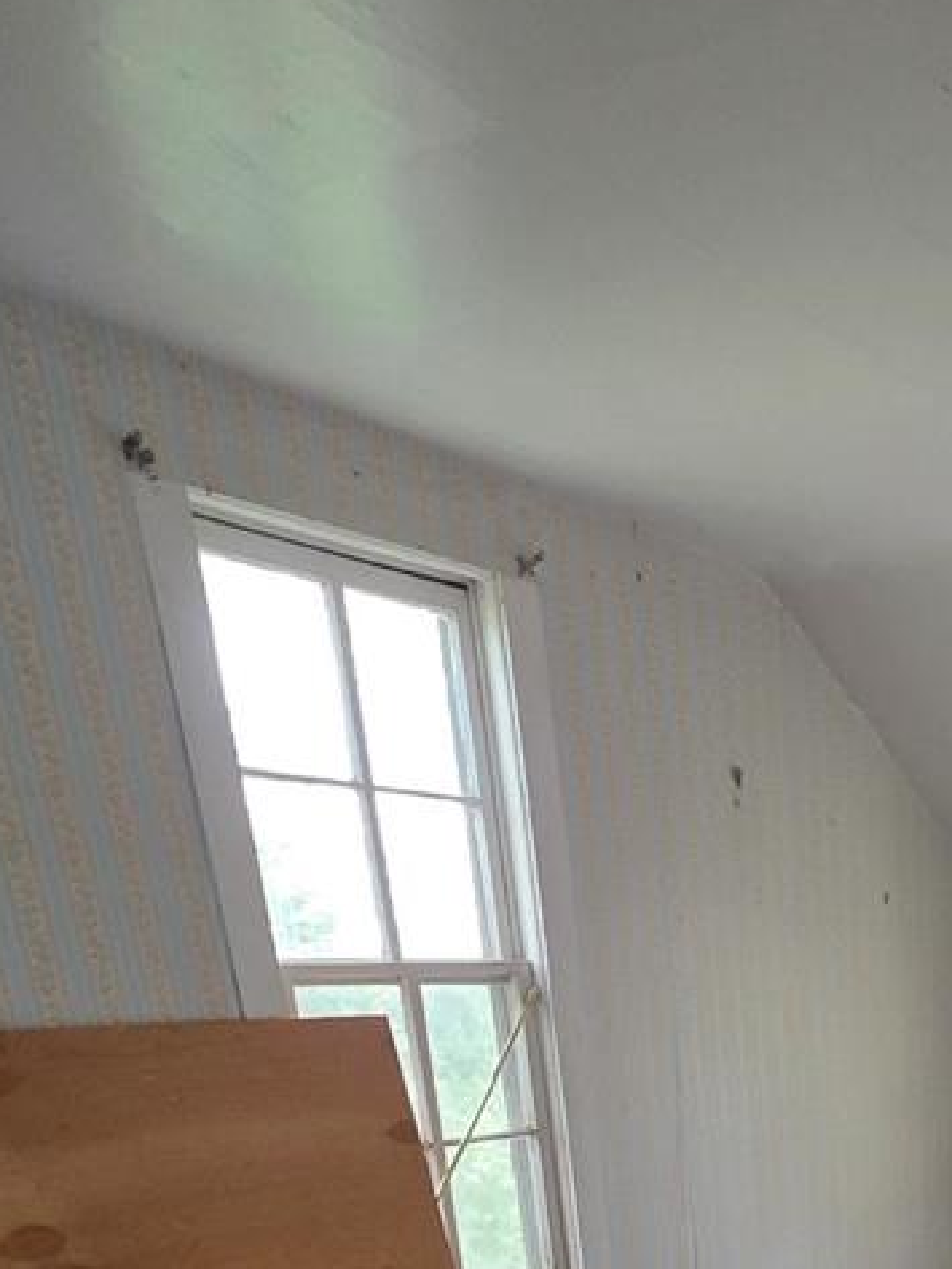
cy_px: 1441
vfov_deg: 41.9
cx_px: 1003
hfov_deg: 37.3
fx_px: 1210
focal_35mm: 33
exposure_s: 1/60
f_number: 1.9
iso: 400
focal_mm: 2.2
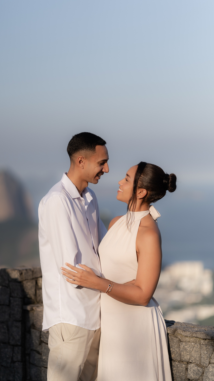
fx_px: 908
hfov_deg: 13.4
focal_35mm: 90
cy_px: 190
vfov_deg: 23.7
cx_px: 87
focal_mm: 85
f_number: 1.4
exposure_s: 1/8000
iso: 100
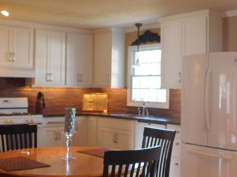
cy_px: 80
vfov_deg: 25.2
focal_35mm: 58
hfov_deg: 33.2
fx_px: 397
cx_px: 120
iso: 360
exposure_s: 1/30
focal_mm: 6.3
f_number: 3.5
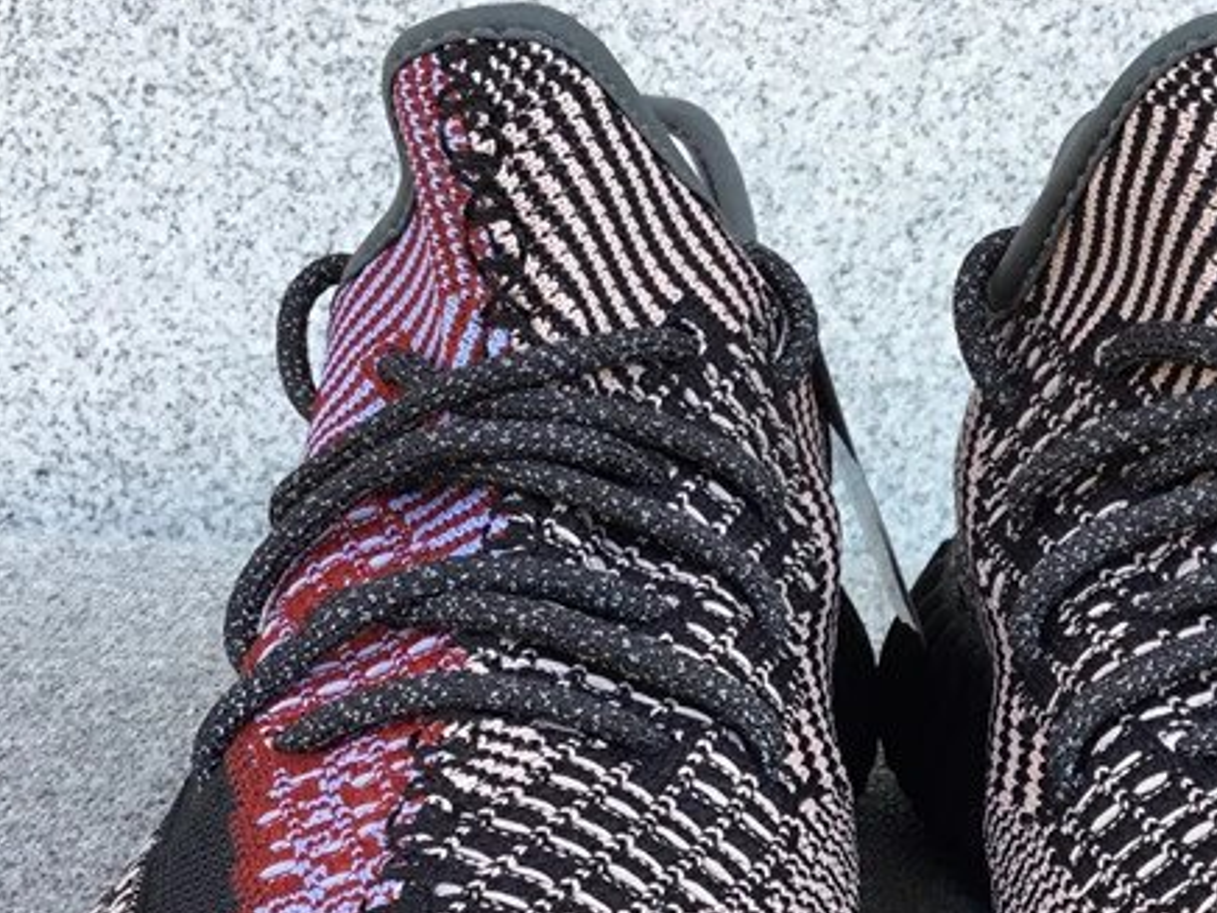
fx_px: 2250
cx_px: 885
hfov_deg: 29.9
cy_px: 817
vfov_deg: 22.4
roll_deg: -0.5
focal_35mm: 64
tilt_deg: -21.1
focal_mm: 3.3
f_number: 2.4
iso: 25
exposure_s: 1/100
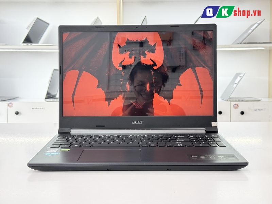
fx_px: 377
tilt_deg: -4.2
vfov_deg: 30.3
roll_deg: +1.1
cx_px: 136
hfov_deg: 39.7
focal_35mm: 48
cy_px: 102
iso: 100
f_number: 1.78
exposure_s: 1/80
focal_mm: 6.76
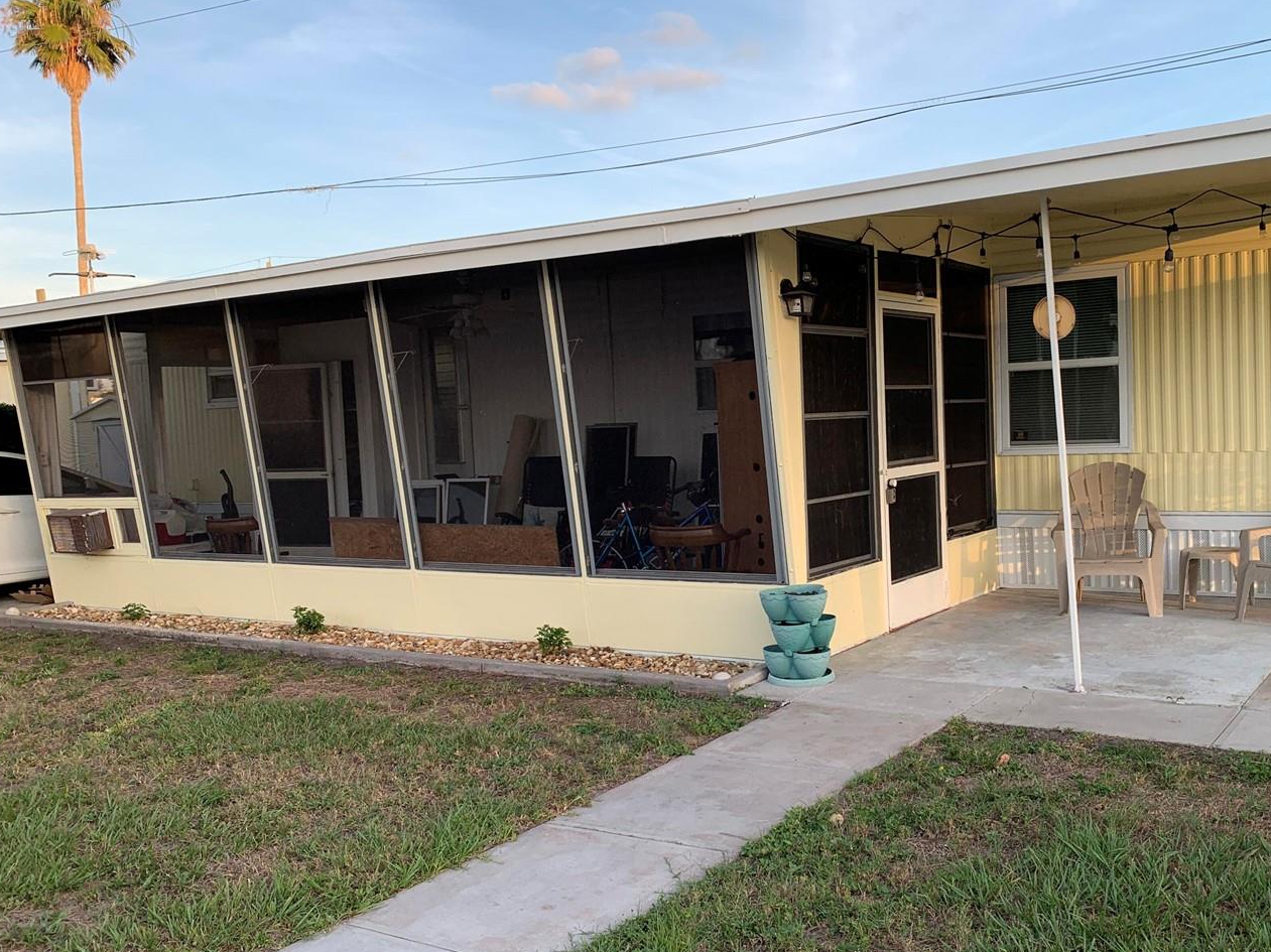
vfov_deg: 42.9
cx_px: 761
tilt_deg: -2.7
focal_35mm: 33
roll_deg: +3.5
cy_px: 506
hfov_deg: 55.0
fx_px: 1211
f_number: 1.8
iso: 25
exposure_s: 1/388
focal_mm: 4.25
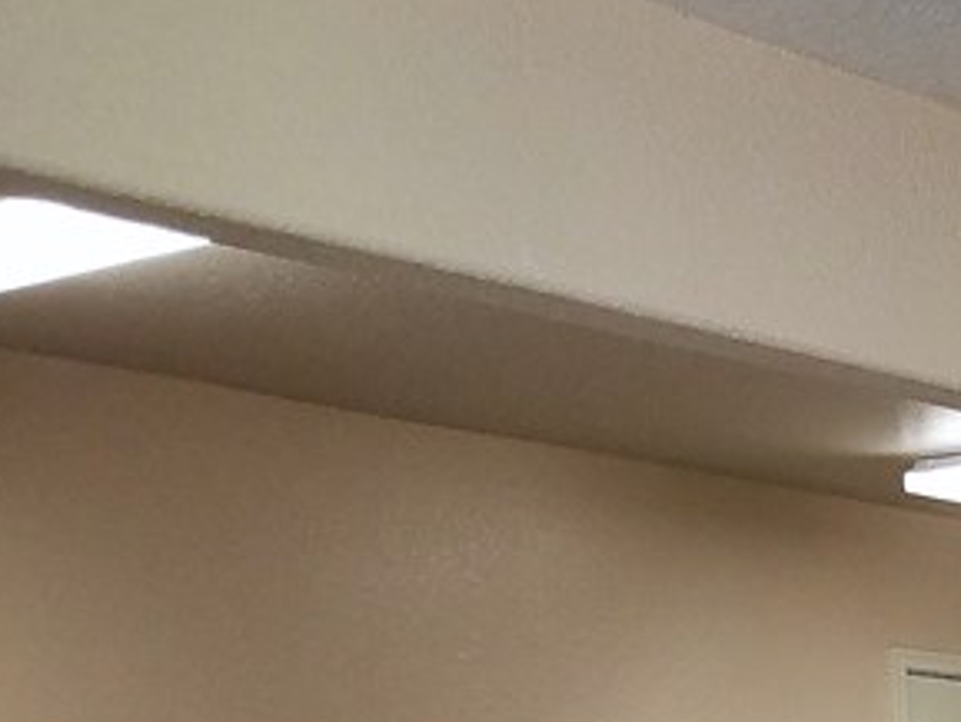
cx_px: 1629
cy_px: 1140
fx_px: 2555
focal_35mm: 92
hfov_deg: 17.9
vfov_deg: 14.7
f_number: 1.7
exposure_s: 1/60
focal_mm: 4.2
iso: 160
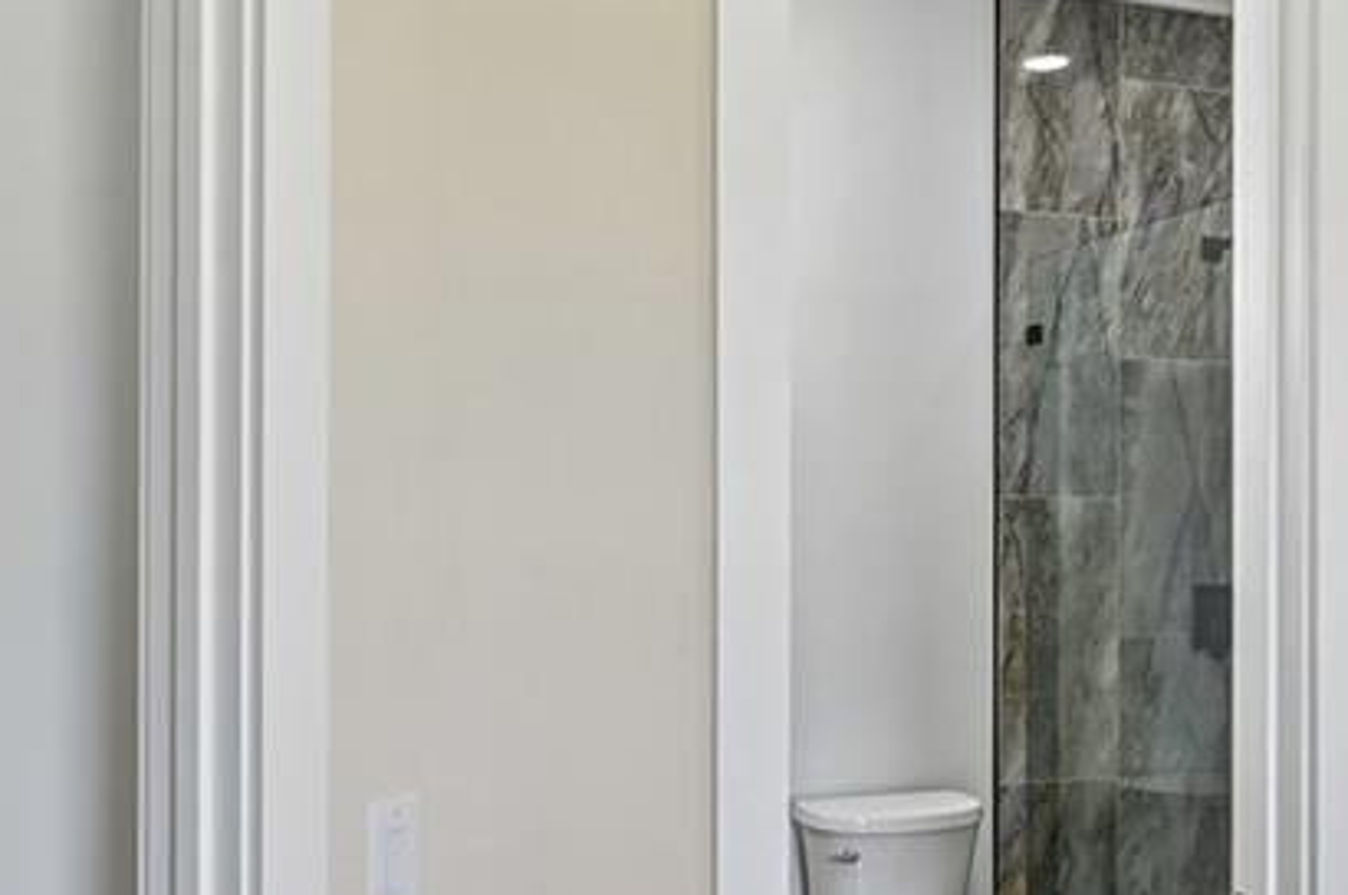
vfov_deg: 37.6
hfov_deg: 54.4
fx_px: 1308
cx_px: 598
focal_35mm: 35
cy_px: 528
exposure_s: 1/15
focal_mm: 14
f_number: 8
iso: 125
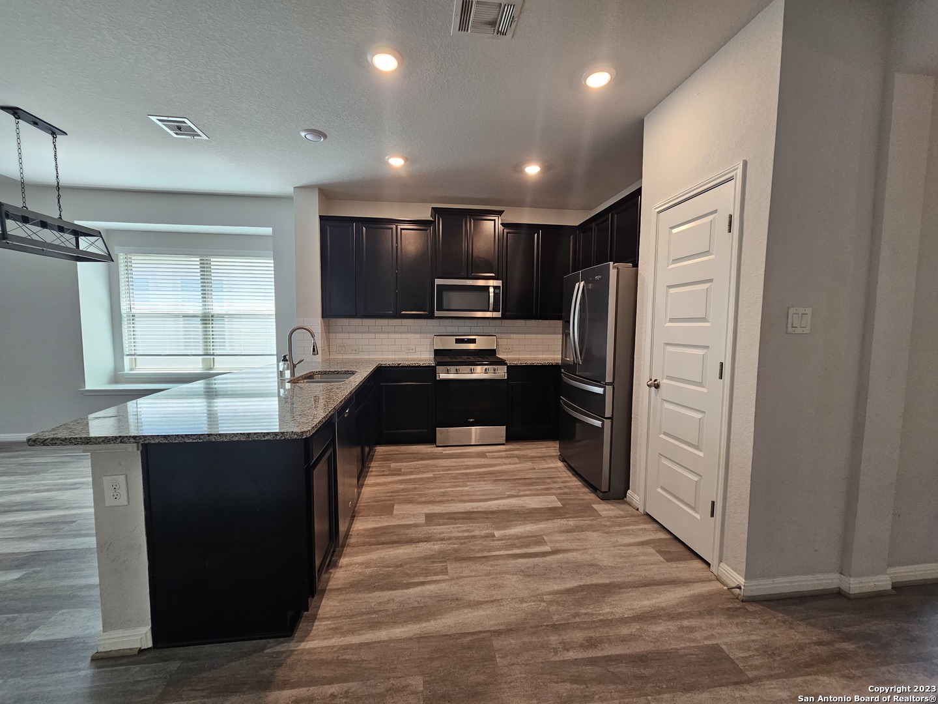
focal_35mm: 13
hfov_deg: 106.2
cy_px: 352
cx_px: 469
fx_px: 352
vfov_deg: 89.9
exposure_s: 1/60
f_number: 2.2
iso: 125
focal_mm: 2.2
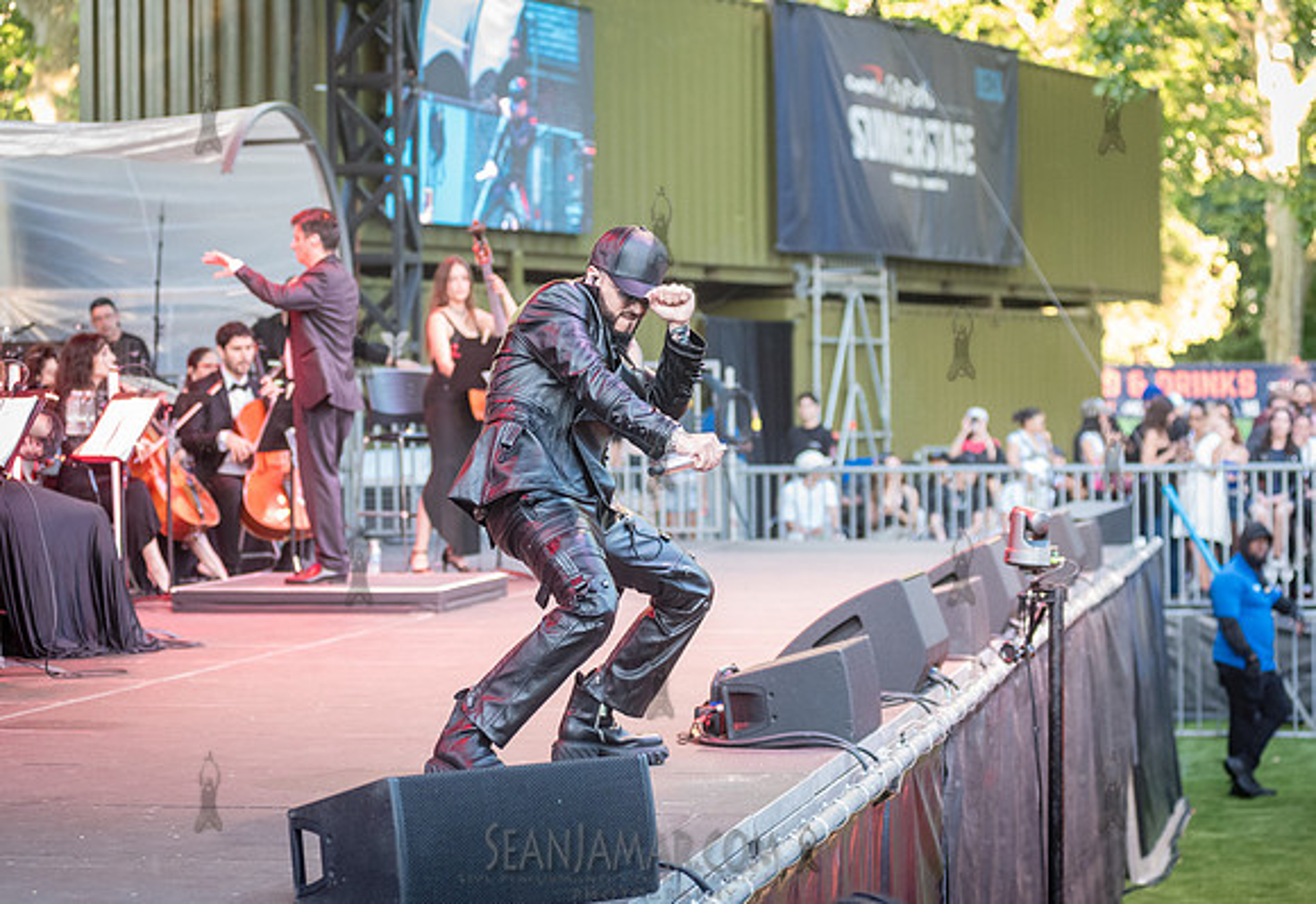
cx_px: 594
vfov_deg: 15.6
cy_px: 422
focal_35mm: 90
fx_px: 3302
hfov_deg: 22.5
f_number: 3.5
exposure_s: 1/320
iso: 3200
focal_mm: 80
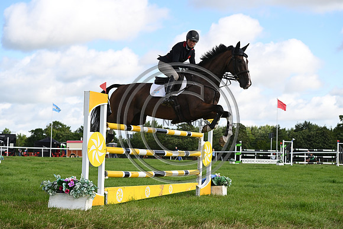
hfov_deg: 28.8
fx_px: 667
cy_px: 114
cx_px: 172
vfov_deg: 19.5
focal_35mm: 70
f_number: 4.5
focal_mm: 70
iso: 320
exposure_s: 1/1250
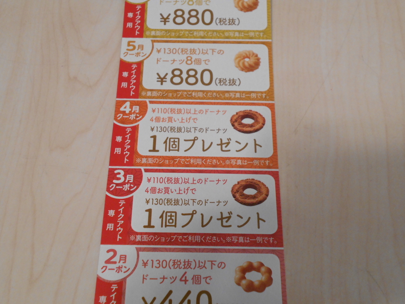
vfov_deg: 36.8
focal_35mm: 39
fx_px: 456
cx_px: 202
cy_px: 152
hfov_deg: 47.9
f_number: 3.9
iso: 280
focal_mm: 6.7
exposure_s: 1/30
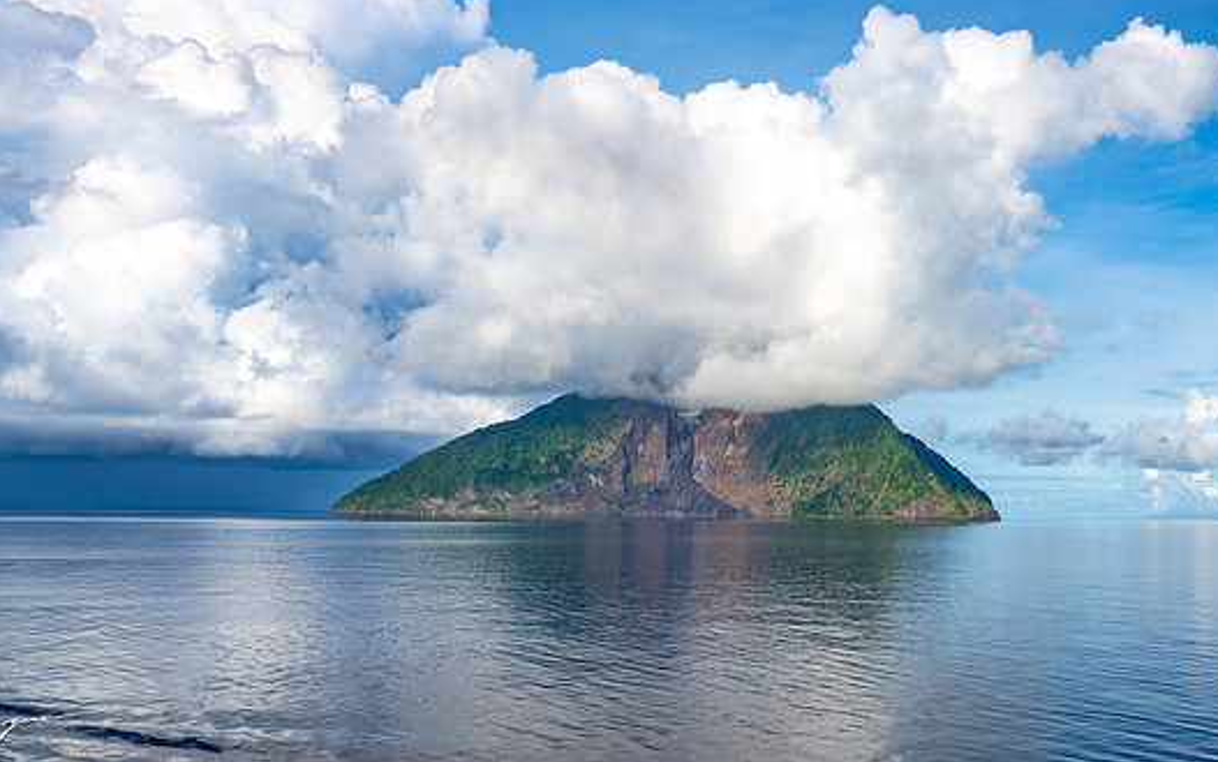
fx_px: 1229
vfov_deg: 34.4
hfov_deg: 51.9
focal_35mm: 37
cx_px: 798
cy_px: 429
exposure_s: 1/250
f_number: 8
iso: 140
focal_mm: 24.5
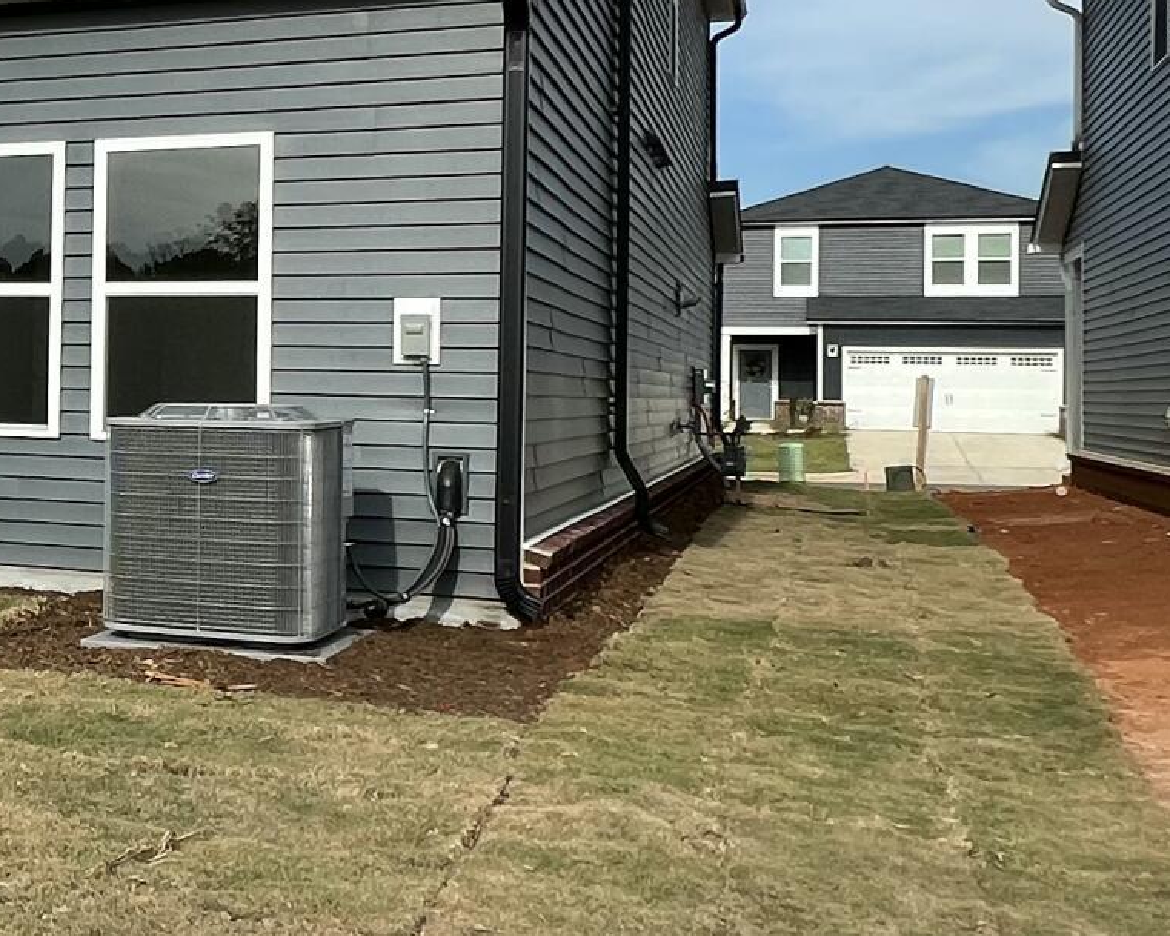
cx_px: -171
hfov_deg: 32.1
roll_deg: -1.4
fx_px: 1732
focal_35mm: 50
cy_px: 343
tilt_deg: +1.8
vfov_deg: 30.1
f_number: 1.8
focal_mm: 1.57
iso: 32
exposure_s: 1/1096
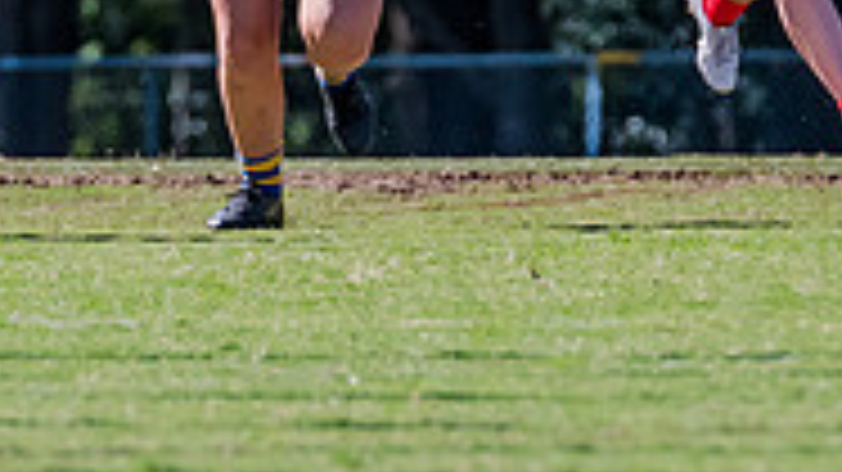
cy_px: -117
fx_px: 33275
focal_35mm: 1491
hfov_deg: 1.4
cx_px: 189
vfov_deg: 0.8
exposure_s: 1/1600
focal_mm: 420
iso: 1000
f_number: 7.1
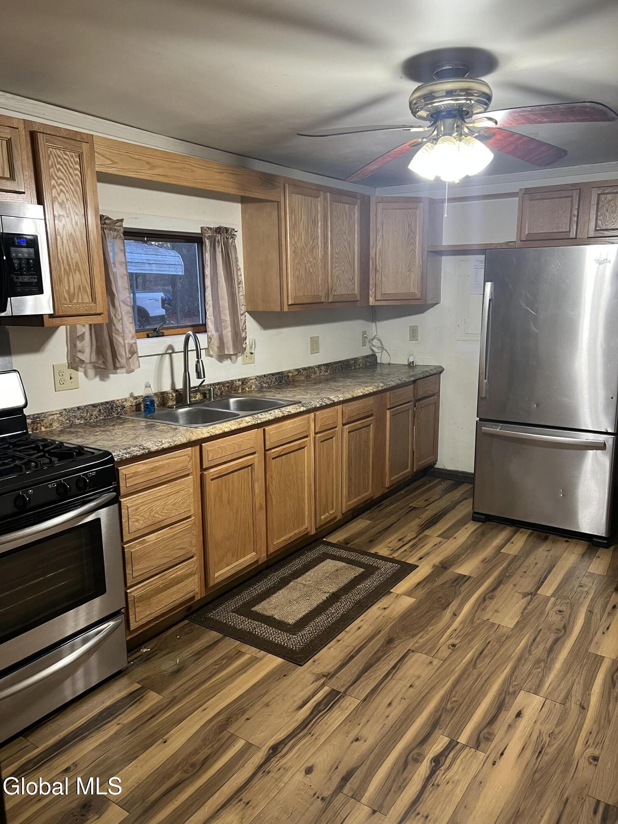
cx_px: 309
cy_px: 412
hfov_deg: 53.1
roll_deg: -0.4
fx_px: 619
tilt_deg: -11.0
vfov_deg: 67.3
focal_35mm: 26
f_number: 1.5
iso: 160
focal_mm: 5.7
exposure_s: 1/60
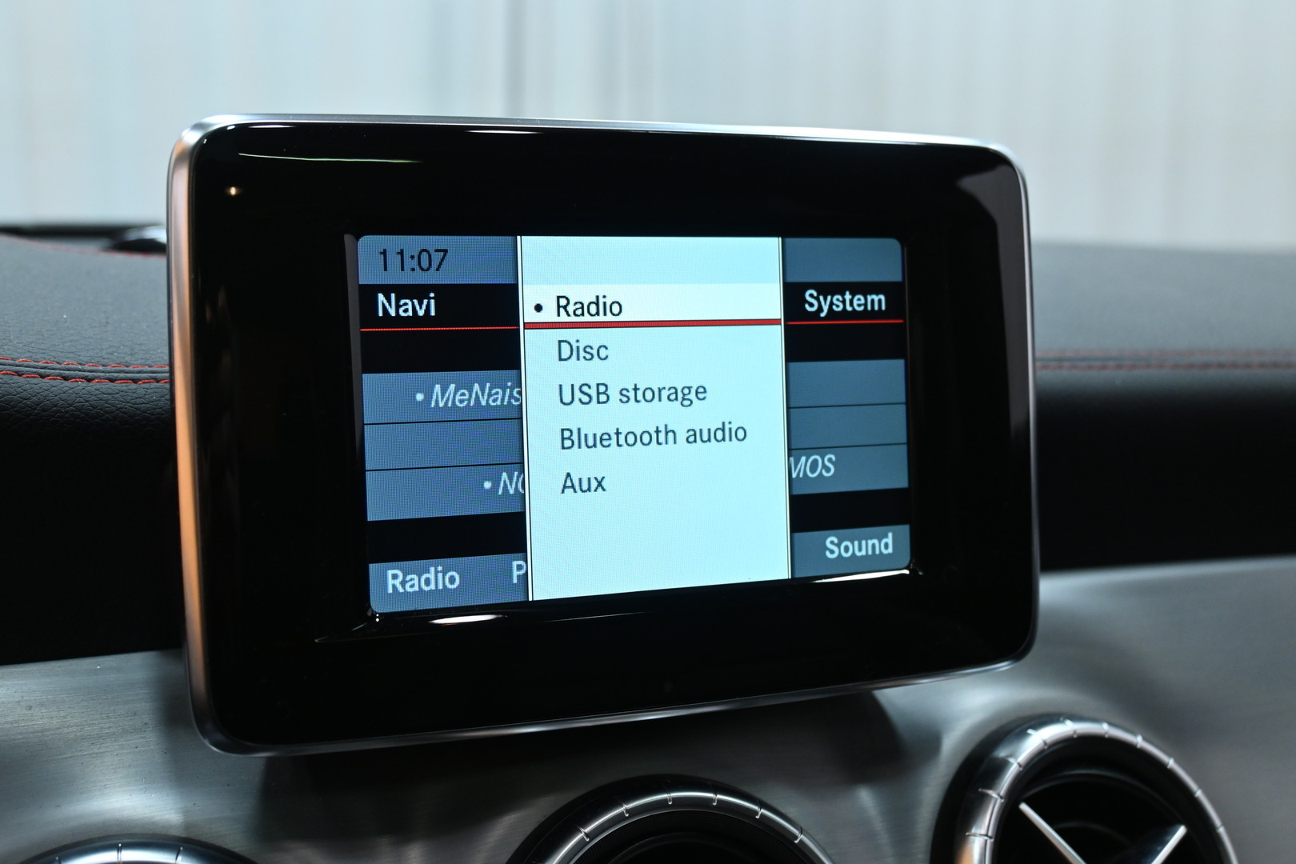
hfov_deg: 45.0
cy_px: 432
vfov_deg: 30.8
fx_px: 1566
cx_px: 648
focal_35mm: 44
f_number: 4.8
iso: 1000
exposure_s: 1/60
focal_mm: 29
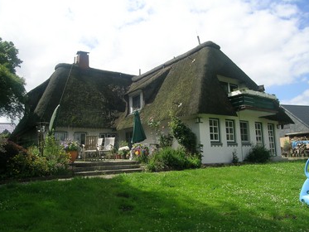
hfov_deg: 59.9
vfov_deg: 46.8
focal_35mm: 30
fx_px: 268
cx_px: 145
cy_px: 123
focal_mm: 5.8
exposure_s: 1/233
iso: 50
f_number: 6.3
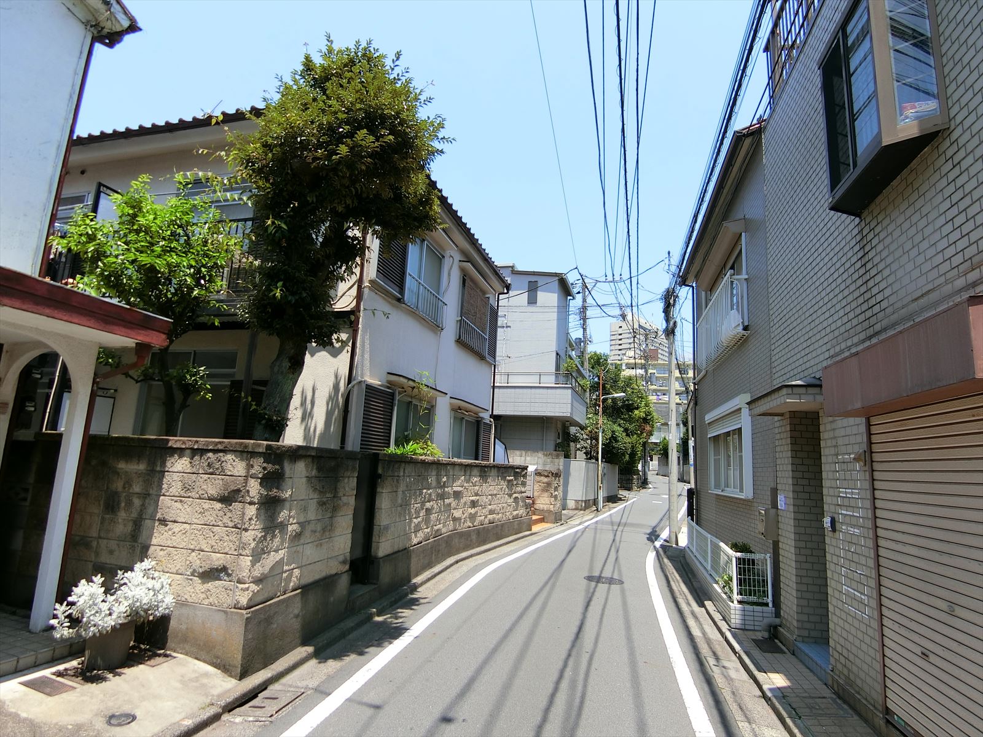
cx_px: 492
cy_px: 368
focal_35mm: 19
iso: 80
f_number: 2.7
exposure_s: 1/800
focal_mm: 4.06
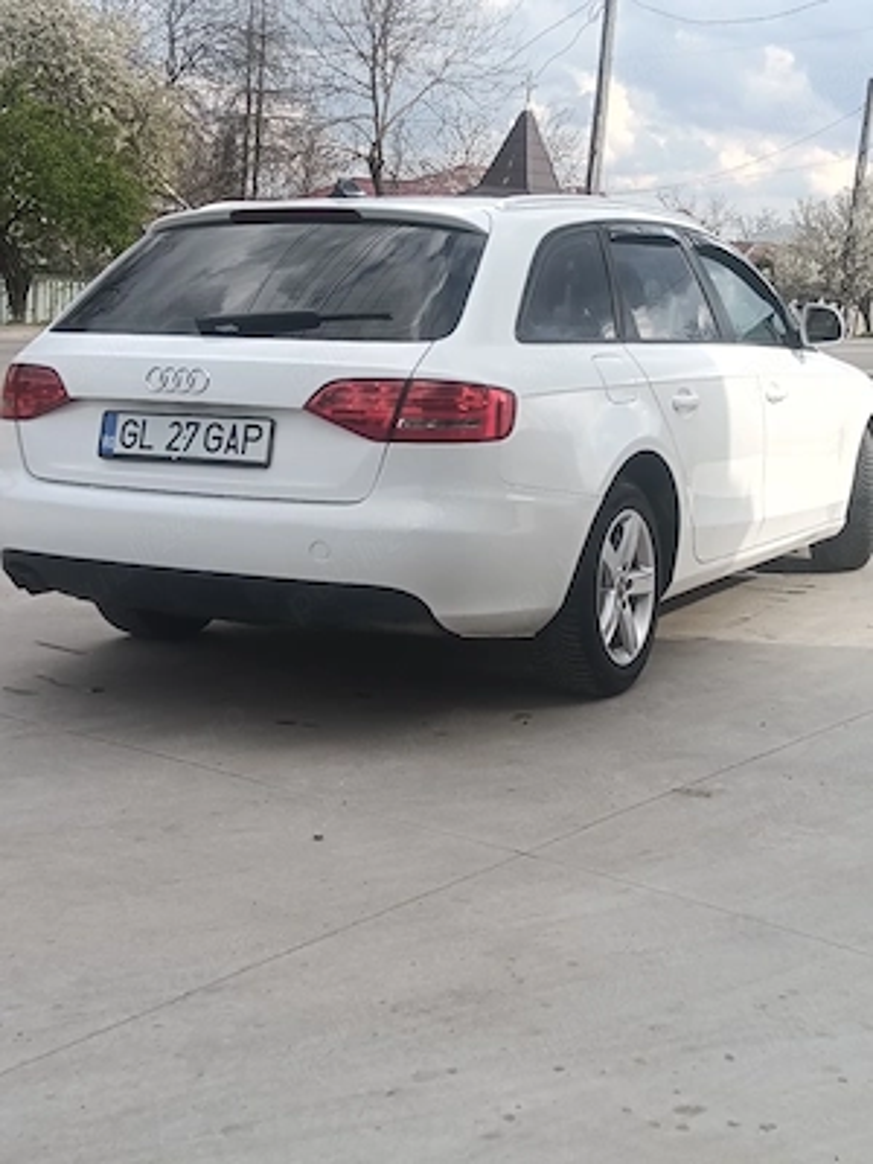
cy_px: 582
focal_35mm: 47
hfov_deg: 30.9
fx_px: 1580
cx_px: 436
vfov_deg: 40.4
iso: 50
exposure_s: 1/400
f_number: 1.8
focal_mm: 3.98
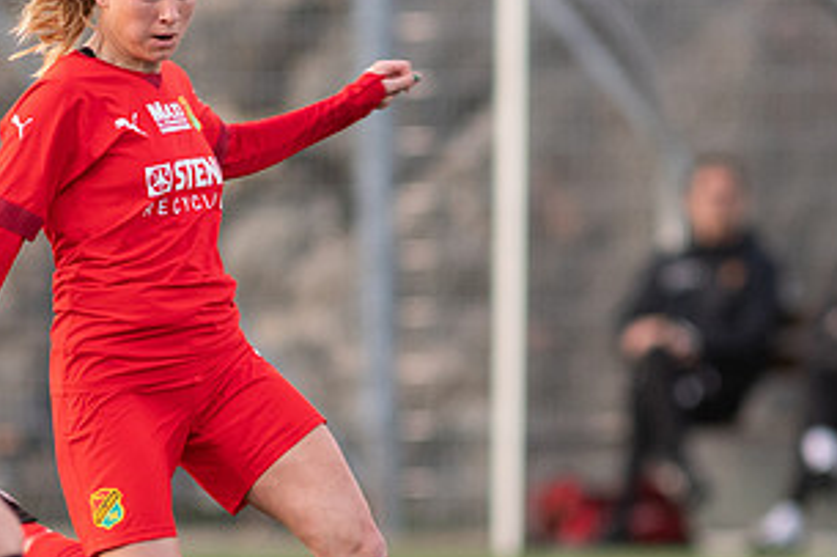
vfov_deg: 1.6
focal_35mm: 856
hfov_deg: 2.4
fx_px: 19890
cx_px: 200
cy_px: 361
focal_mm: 300
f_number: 3.2
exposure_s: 1/800
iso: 1600
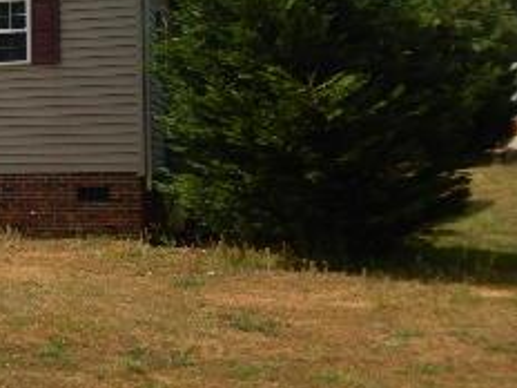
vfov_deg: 21.2
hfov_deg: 24.1
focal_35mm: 69
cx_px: -187
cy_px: 116
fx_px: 1031
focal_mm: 4.5
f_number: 6.8
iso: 125
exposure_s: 1/400
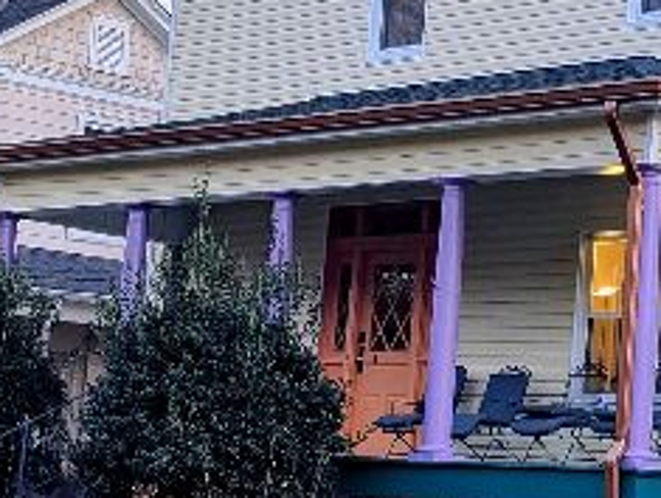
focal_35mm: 125
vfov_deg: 11.9
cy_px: 151
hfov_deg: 15.6
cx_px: 537
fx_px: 2391
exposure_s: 1/93.6
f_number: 1.68
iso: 203
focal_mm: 6.9
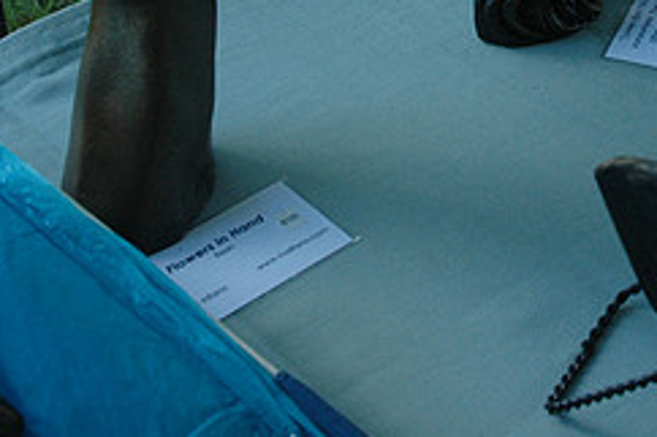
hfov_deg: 25.5
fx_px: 1441
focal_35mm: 79
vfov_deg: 16.6
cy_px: -73
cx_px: 445
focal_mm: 22
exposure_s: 1/125
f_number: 5.6
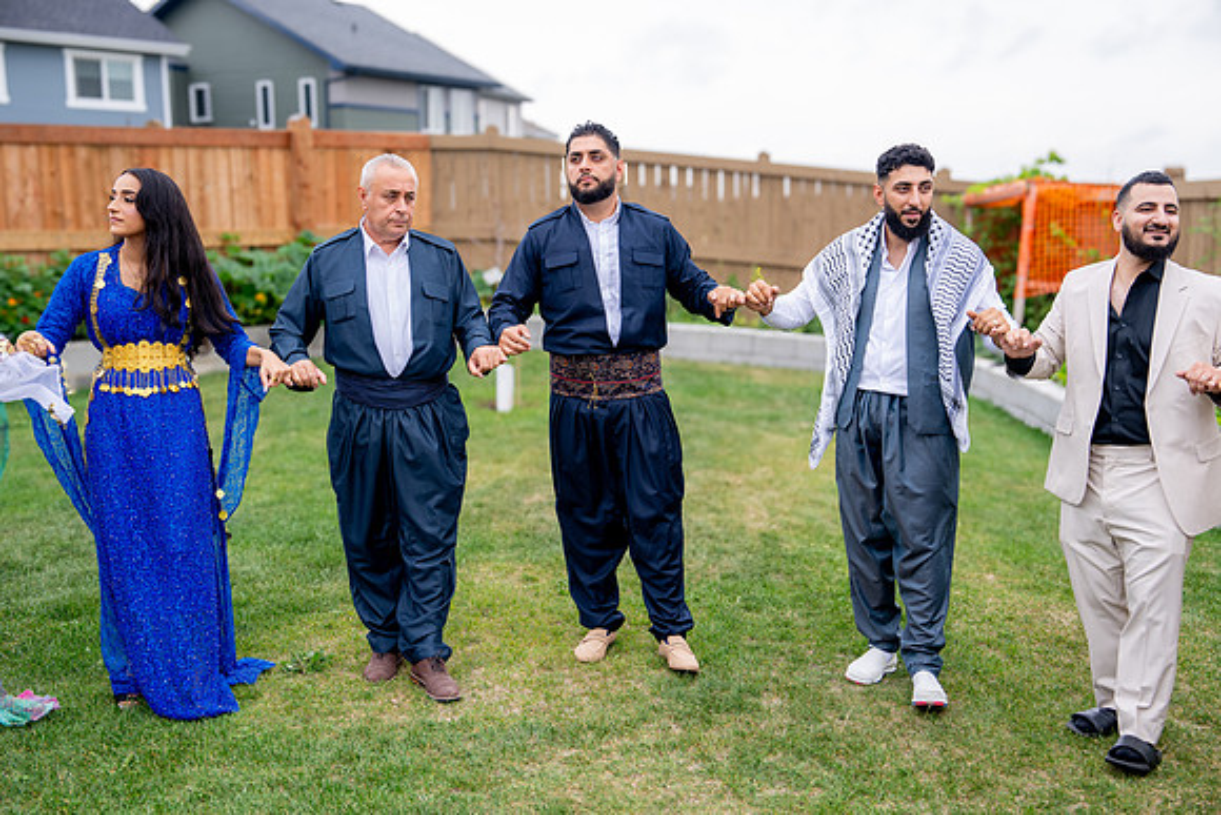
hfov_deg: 45.4
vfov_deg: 31.2
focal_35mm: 43
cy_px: 408
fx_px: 1459
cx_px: 610
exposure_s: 1/400
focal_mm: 43
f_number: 2.8
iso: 100
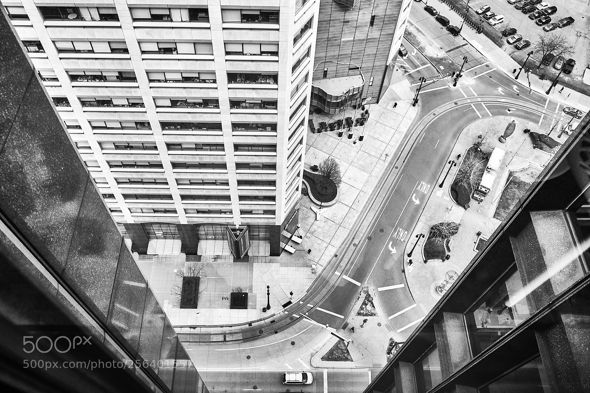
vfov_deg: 44.9
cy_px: 196
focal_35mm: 29
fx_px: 475
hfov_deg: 63.7
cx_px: 295
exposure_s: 1/80
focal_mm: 29
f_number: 4
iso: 100
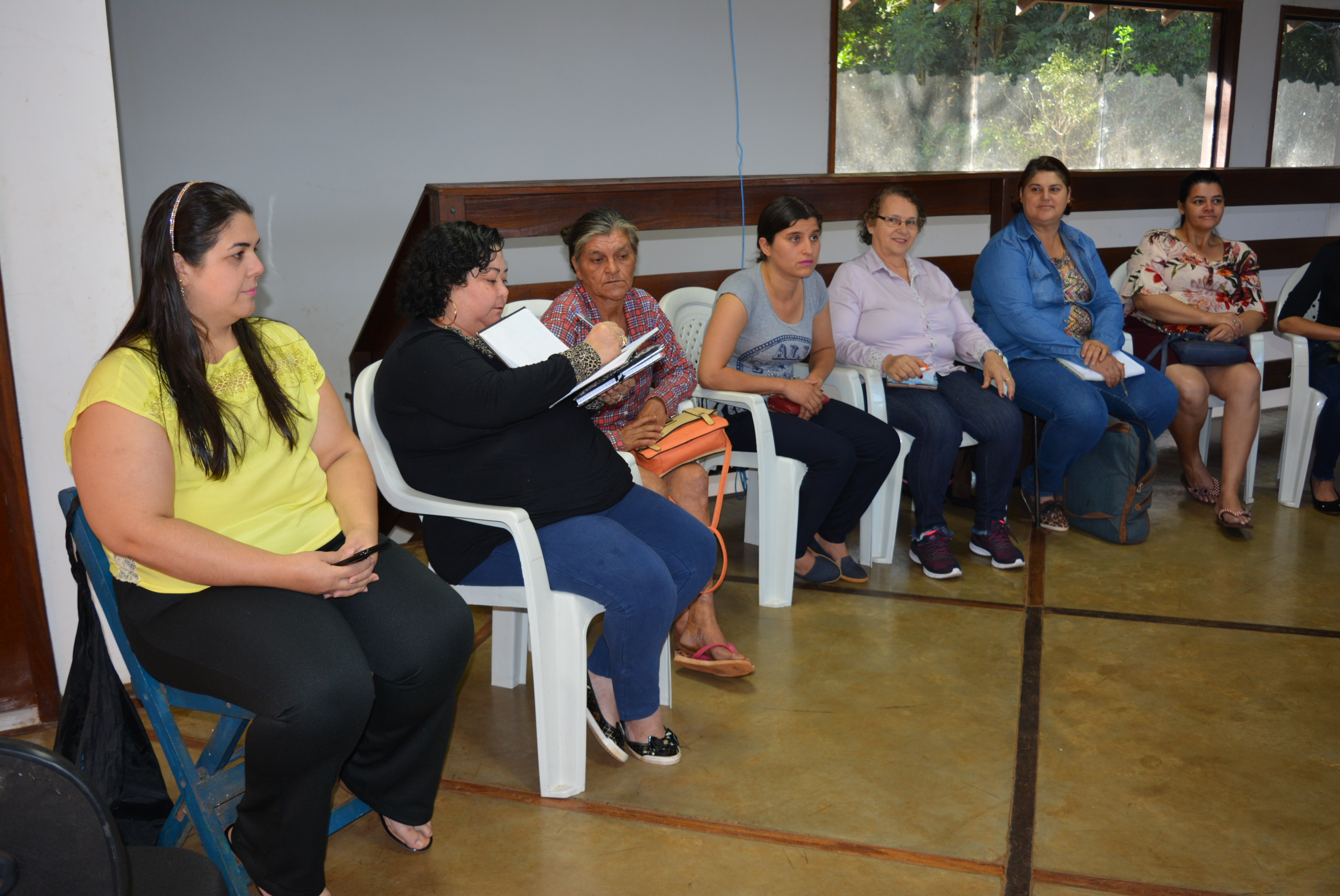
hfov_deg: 55.1
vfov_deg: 38.4
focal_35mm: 34
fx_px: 1285
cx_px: 670
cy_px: 448
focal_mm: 23
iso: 400
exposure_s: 1/60
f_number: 3.8
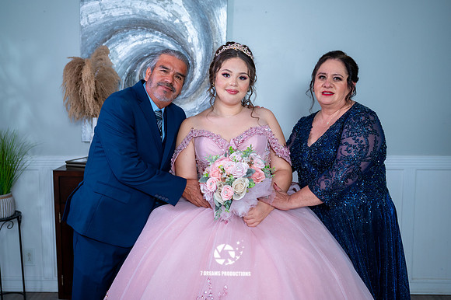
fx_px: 479
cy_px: 142
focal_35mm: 38
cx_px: 214
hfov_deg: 50.4
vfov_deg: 34.8
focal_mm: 36
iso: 1250
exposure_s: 1/60
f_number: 4
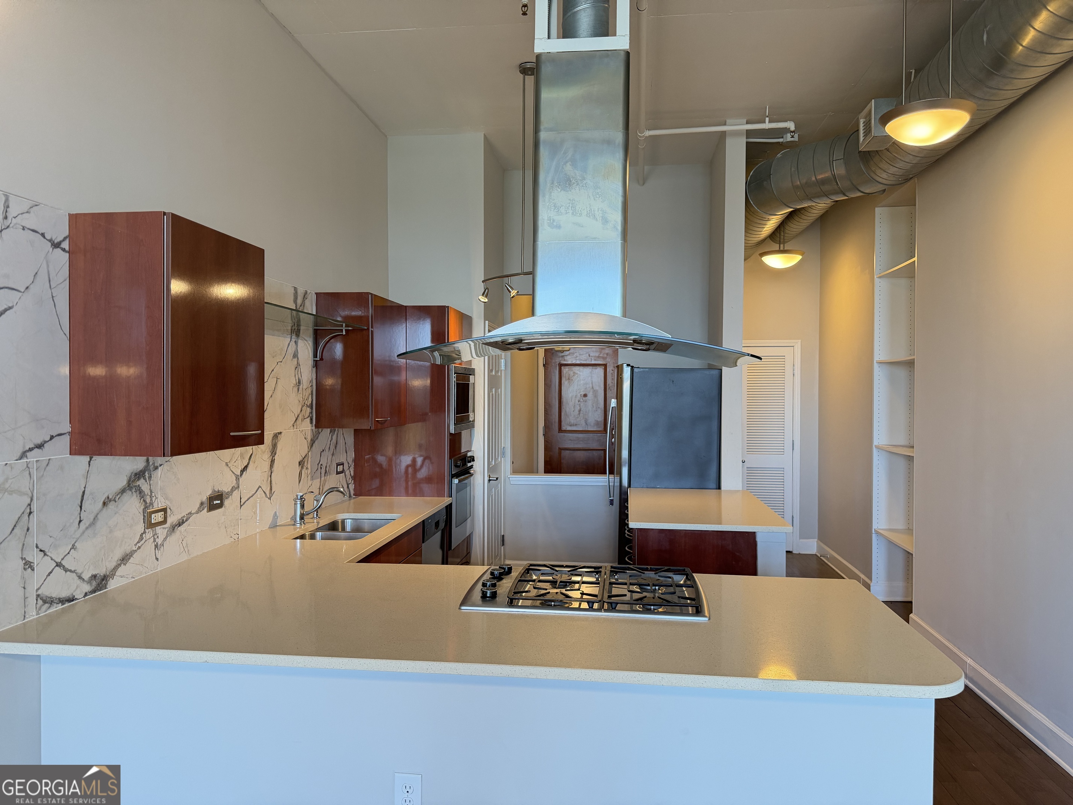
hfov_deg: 71.6
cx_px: 536
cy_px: 402
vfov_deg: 56.8
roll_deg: -0.9
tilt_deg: -0.7
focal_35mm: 24
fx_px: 744
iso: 320
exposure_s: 1/120
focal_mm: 6.76
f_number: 1.78
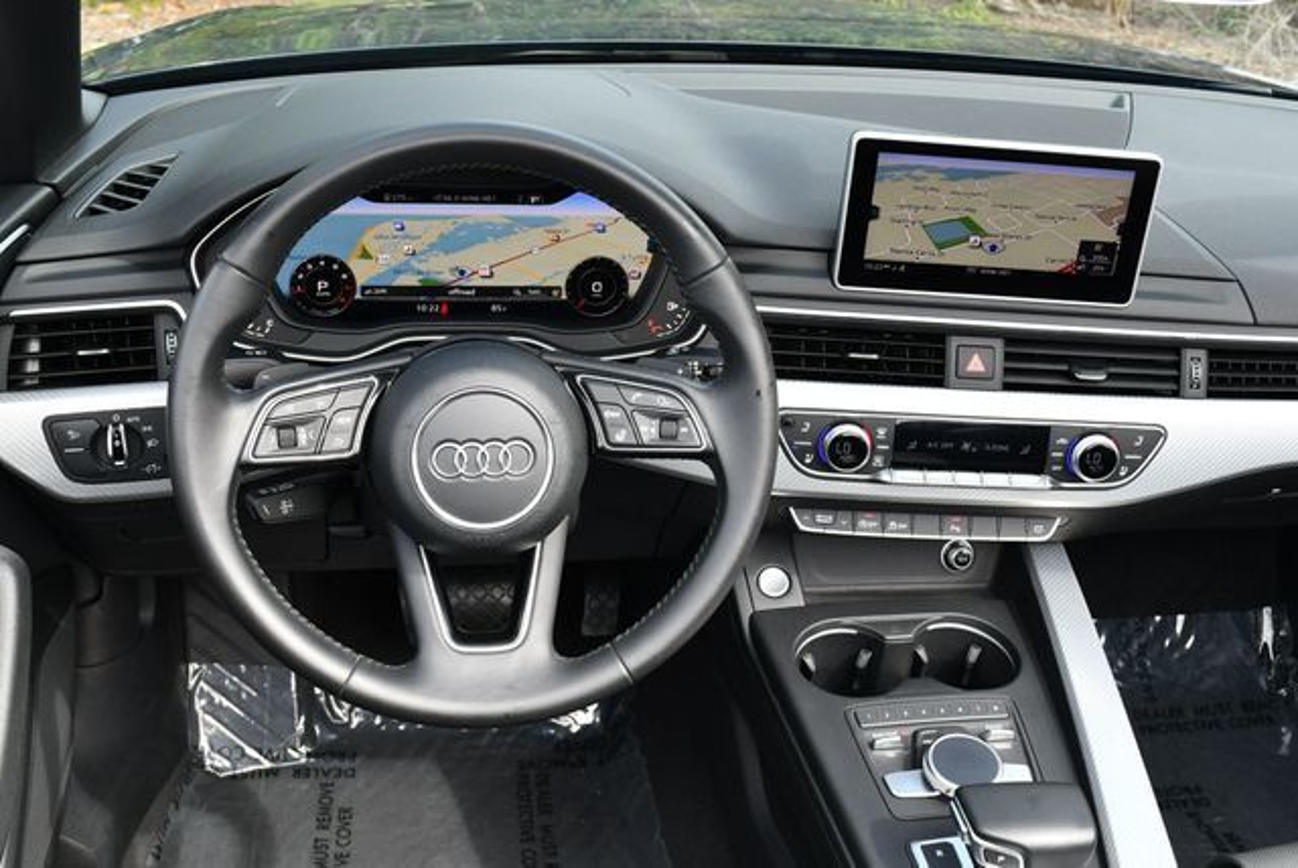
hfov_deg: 48.4
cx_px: 649
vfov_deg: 33.5
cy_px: 434
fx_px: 1443
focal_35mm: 40
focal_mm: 20
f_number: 5.6
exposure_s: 1/250
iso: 280
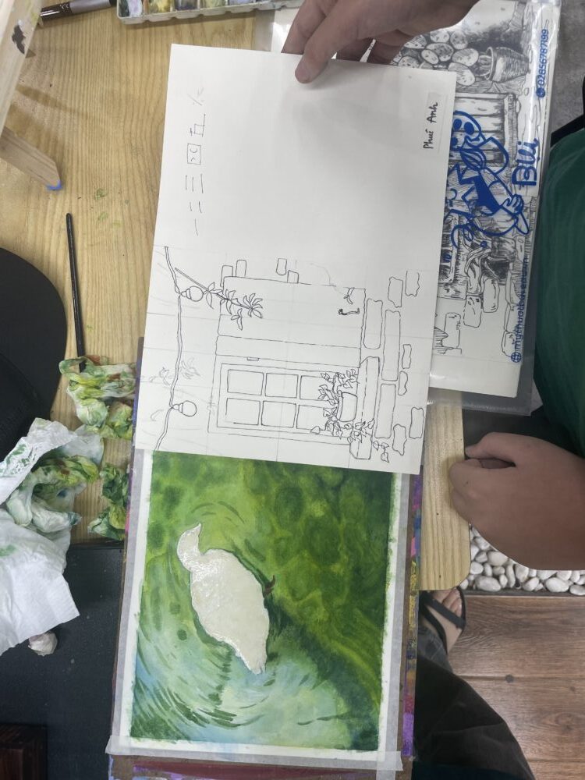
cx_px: 292
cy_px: 390
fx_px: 586
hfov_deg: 53.1
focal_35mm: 26
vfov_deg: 67.3
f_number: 1.6
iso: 32
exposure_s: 1/114
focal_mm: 4.2
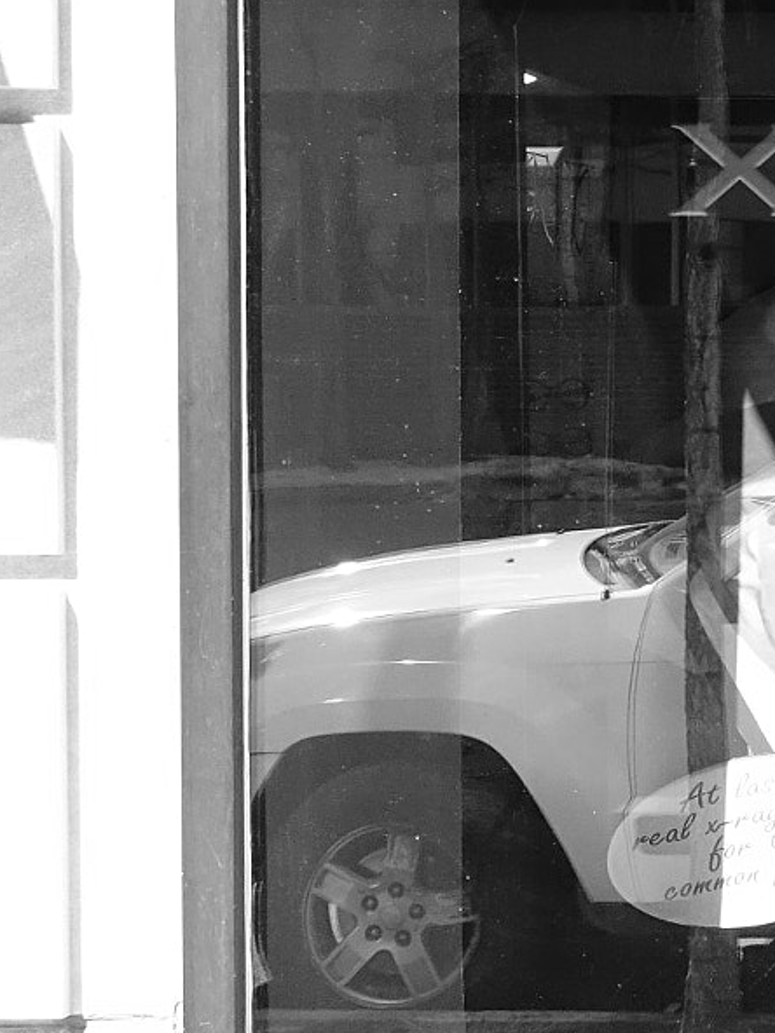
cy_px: 518
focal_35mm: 130
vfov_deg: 15.2
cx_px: 1360
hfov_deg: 10.7
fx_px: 3881
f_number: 4.5
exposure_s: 1/1000
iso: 1000
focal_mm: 18.21
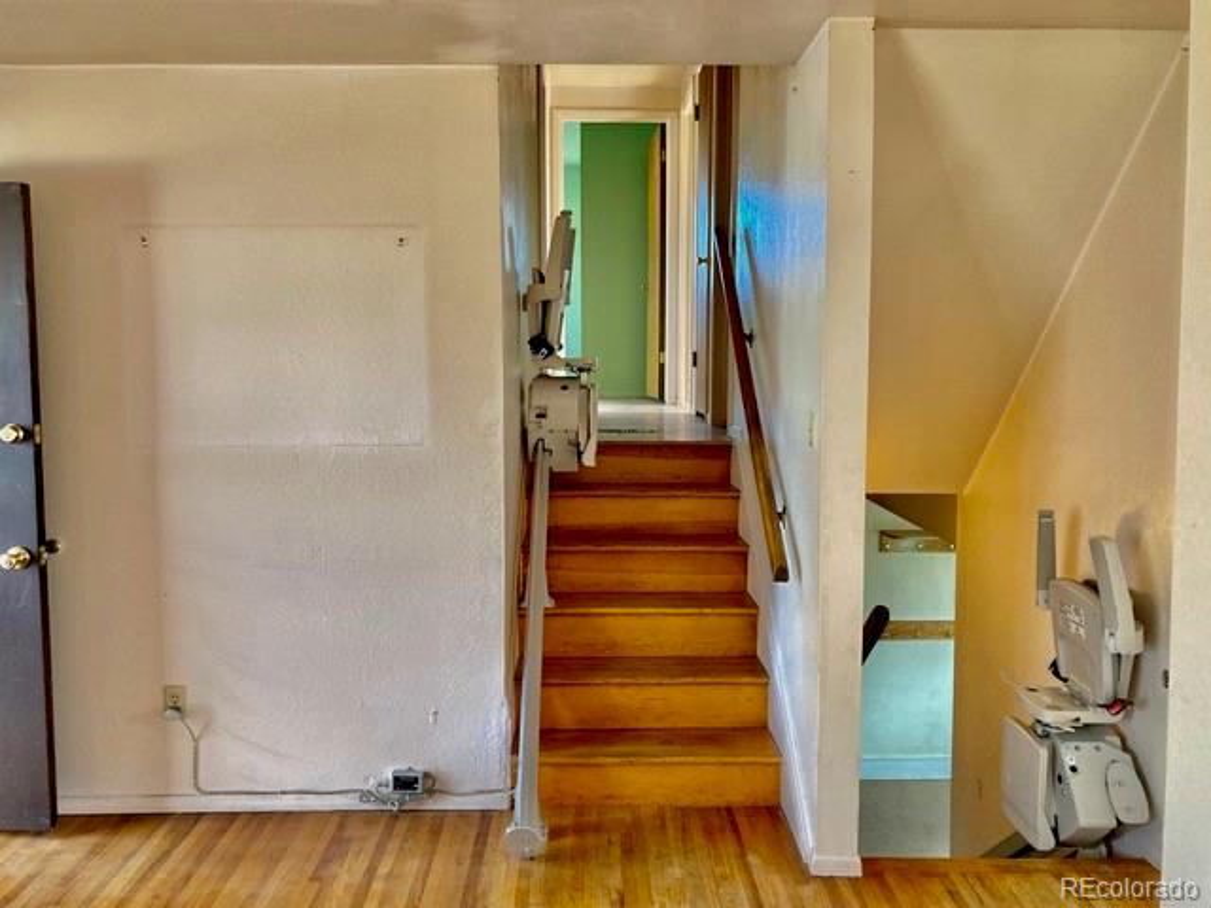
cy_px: 454
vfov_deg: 49.7
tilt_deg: -5.0
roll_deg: -0.6
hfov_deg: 63.4
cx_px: 606
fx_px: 980
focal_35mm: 28
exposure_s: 1/60
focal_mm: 3.99
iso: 160
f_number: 1.8
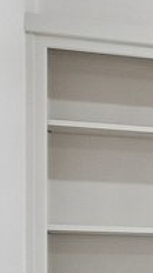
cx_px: 1249
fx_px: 1099
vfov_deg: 13.8
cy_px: 304
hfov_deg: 3.7
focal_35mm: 152
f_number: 8
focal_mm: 14
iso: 400
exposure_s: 1/20
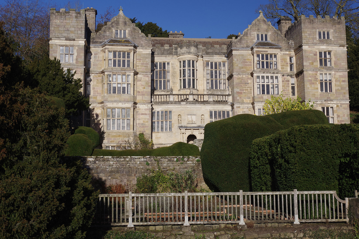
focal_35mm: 42
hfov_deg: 46.4
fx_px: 419
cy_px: 120
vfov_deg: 31.9
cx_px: 180
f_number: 7.1
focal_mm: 28
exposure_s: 1/160
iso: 100
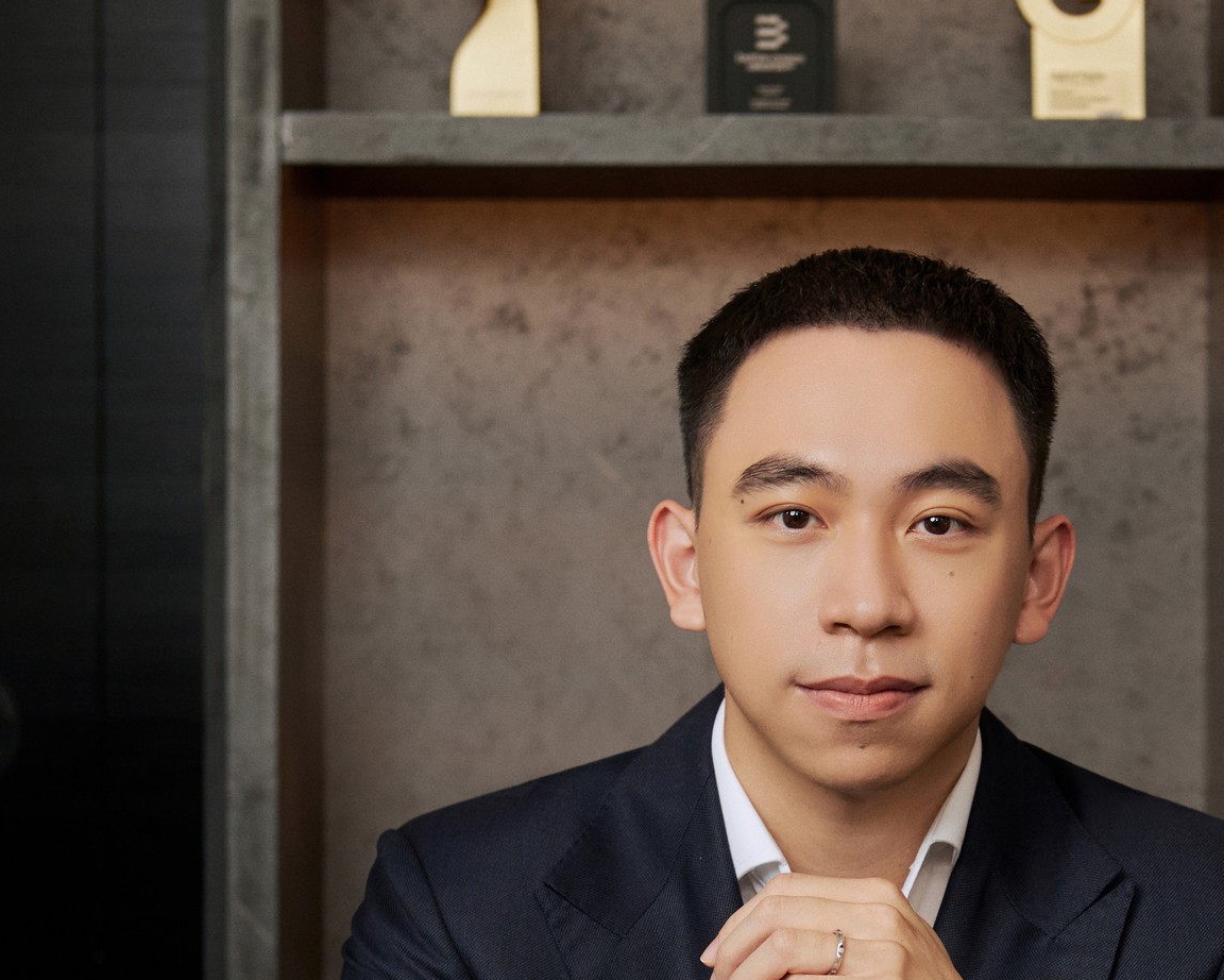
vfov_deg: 12.3
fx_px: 4529
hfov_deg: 15.2
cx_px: 1082
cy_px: 753
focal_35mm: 125
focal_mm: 60
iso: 400
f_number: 4.5
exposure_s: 1/160
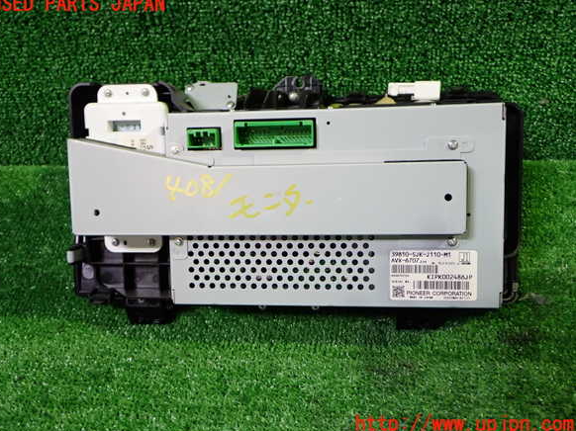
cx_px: 282
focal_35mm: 33
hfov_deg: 55.4
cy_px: 215
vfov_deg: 42.9
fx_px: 549
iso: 250
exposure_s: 1/30
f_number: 2.4
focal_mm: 5.79
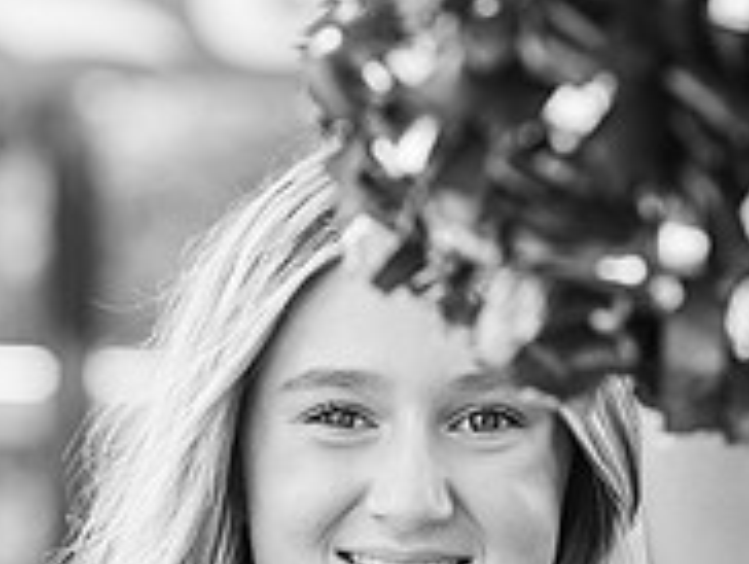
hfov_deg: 9.8
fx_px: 4377
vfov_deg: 7.3
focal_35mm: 202
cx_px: 453
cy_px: 580
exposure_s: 1/500
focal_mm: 85
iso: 200
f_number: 2.8
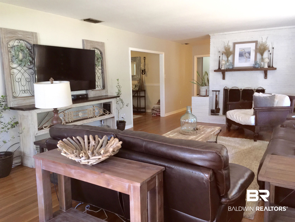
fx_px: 247
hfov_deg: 61.7
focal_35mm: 29
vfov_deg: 48.2
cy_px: 111
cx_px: 148
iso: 80
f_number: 2.2
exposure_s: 1/30
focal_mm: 4.15
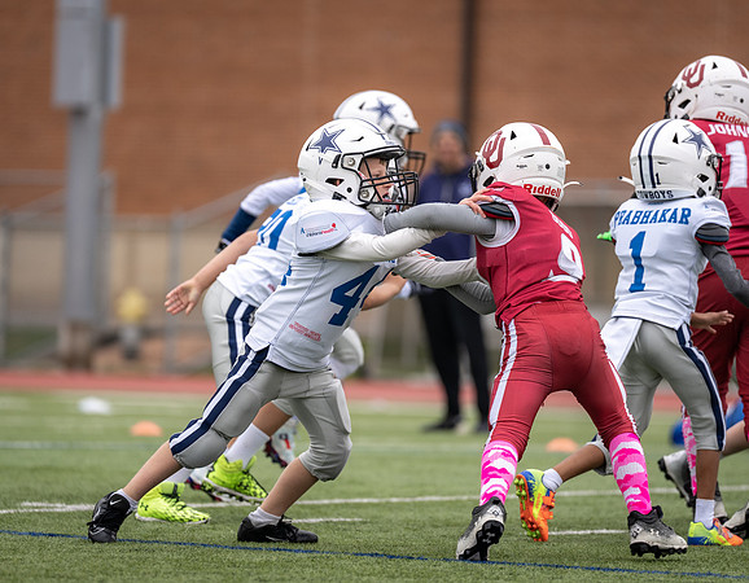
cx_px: 327
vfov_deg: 5.0
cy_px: 291
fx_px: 6694
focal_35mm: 305
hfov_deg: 6.4
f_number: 2.8
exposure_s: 1/1250
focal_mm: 200
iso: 200
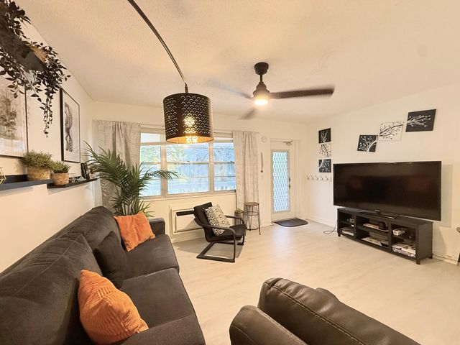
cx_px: 230
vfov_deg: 85.7
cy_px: 172
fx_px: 186
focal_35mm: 14
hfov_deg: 102.1
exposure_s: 1/60
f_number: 2.2
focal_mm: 2.22
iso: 320
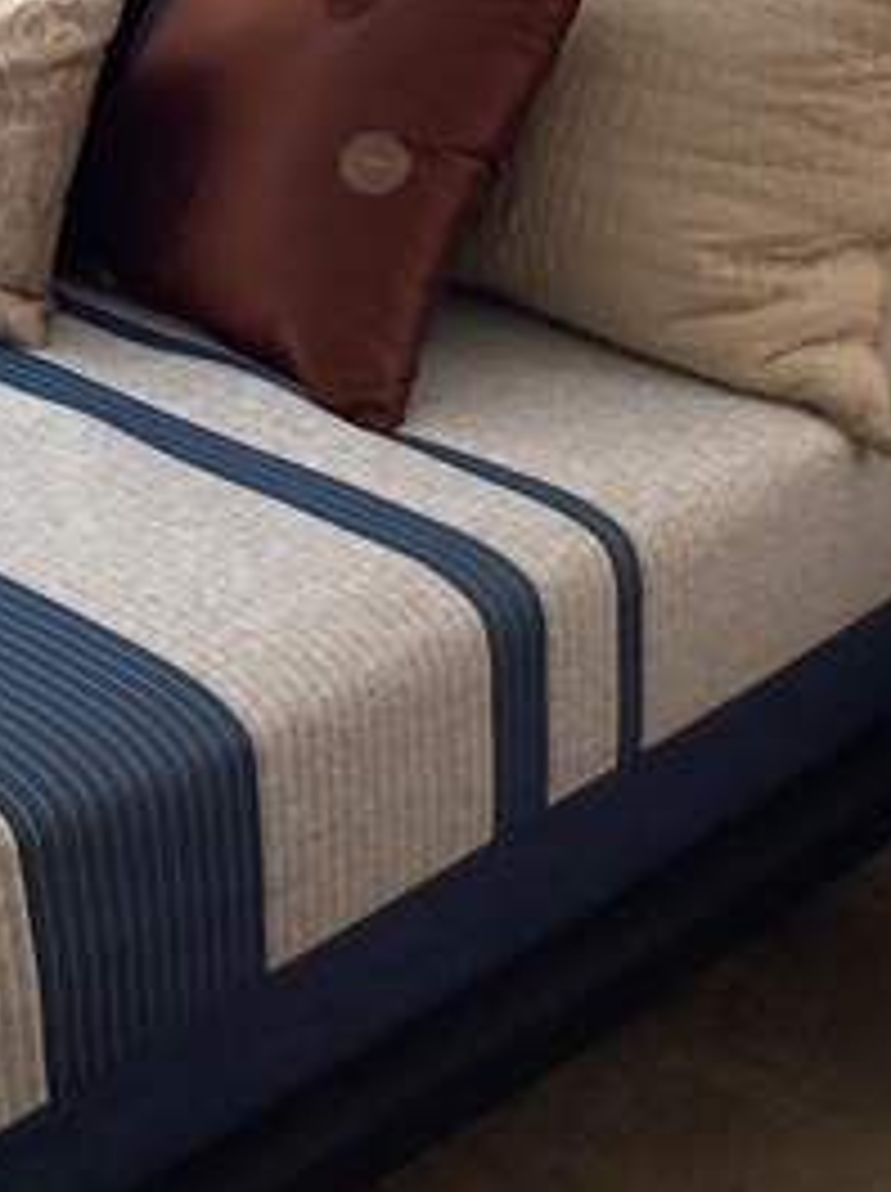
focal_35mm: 75
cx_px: -99
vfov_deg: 24.1
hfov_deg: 18.8
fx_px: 2580
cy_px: -162
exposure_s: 1/60
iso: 160
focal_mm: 3.3
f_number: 2.4
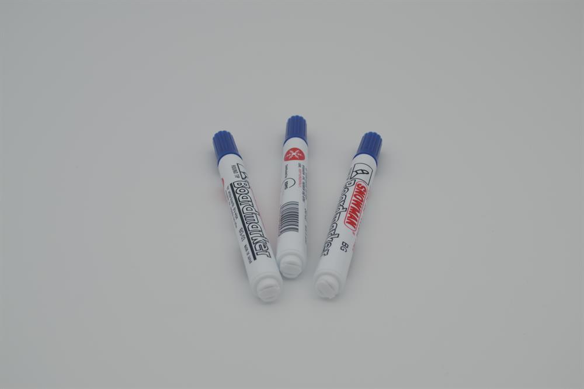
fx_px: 851
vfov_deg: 25.7
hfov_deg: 37.9
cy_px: 194
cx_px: 292
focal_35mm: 52
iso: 100
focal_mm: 35
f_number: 6.3
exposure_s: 1/100
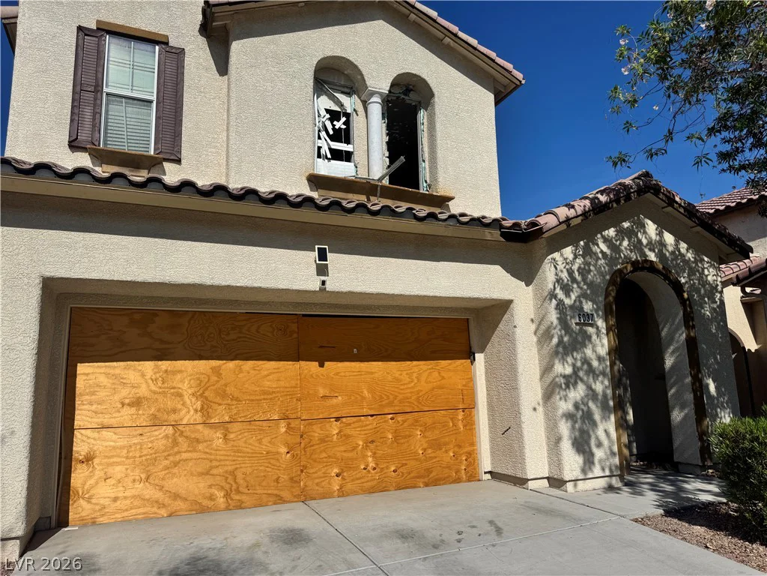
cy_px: 288
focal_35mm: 24
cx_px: 384
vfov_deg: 56.8
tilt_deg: +8.1
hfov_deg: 71.6
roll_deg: +0.9
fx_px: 532
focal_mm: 6.76
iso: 80
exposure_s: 1/10417
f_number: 1.78
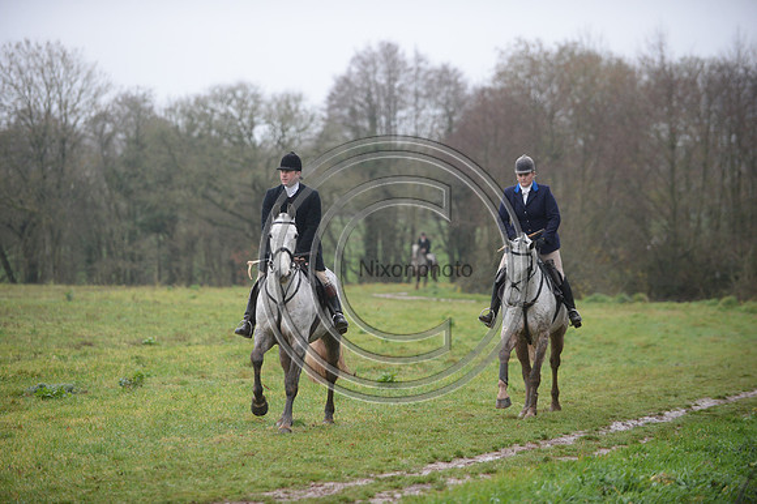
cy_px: 252
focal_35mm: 140
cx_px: 378
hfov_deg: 14.7
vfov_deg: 9.8
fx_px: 2942
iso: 1600
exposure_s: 1/800
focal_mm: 140
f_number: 2.8
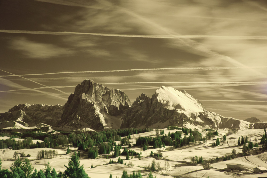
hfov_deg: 36.2
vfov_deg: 24.6
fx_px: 408
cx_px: 134
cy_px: 89
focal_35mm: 55
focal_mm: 36.6
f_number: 9
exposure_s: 2.3
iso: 400
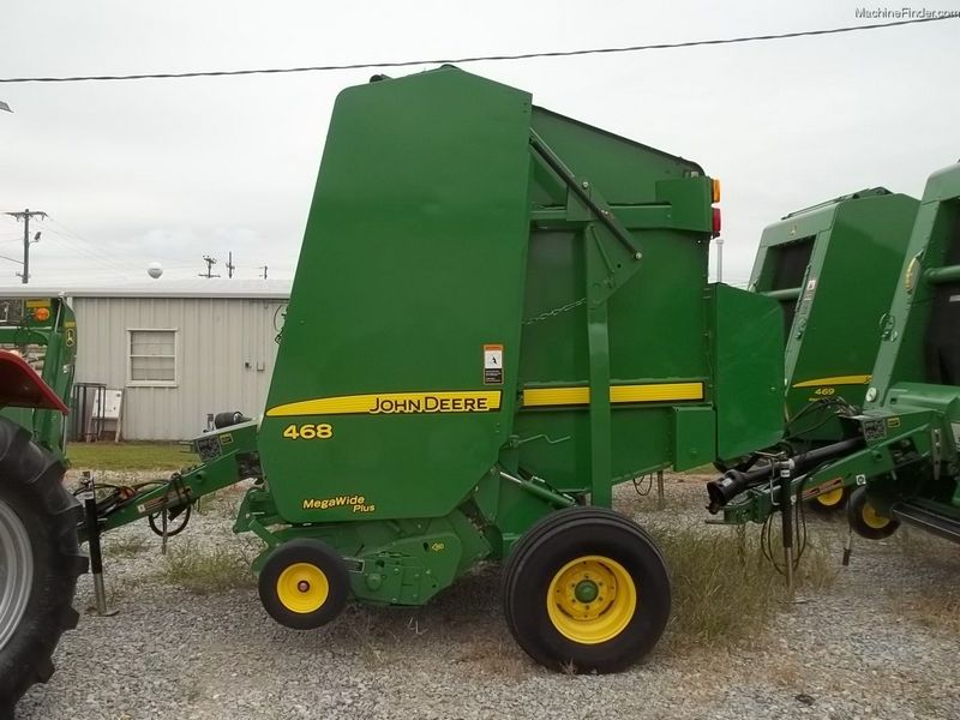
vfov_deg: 42.9
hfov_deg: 55.4
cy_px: 360
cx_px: 480
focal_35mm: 33
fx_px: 915
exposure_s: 1/400
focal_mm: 5.9
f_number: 3.3
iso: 64
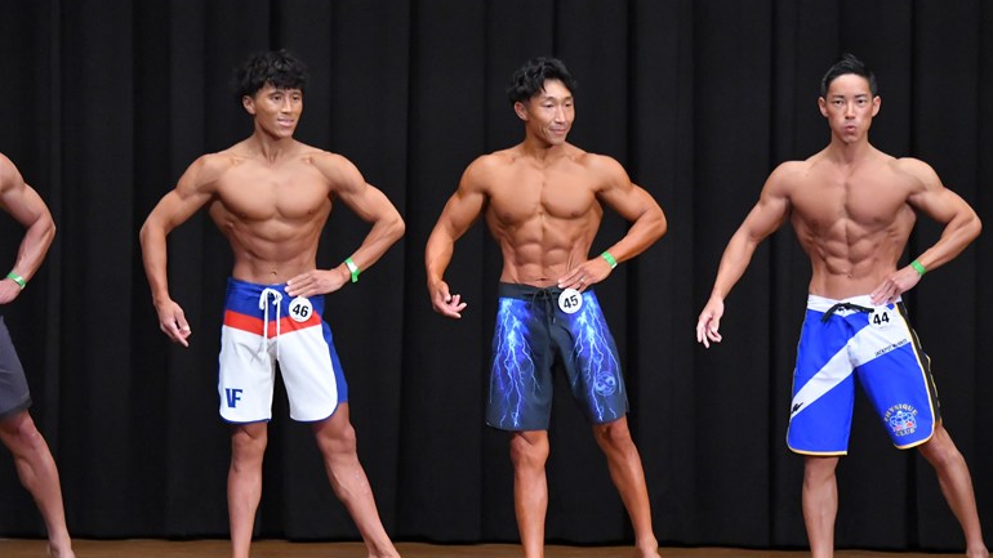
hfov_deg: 9.1
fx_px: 6240
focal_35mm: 237
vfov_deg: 5.1
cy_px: 317
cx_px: 498
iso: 8000
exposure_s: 1/400
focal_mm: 150
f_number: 5.6
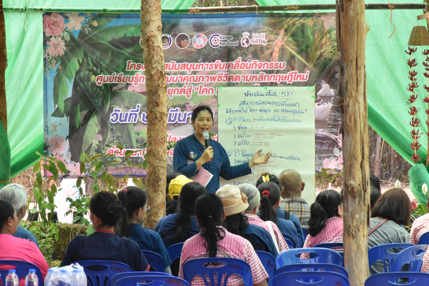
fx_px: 929
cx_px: 214
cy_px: 143
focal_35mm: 78
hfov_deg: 26.0
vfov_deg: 17.5
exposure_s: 1/500
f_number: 11
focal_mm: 52
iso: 3200
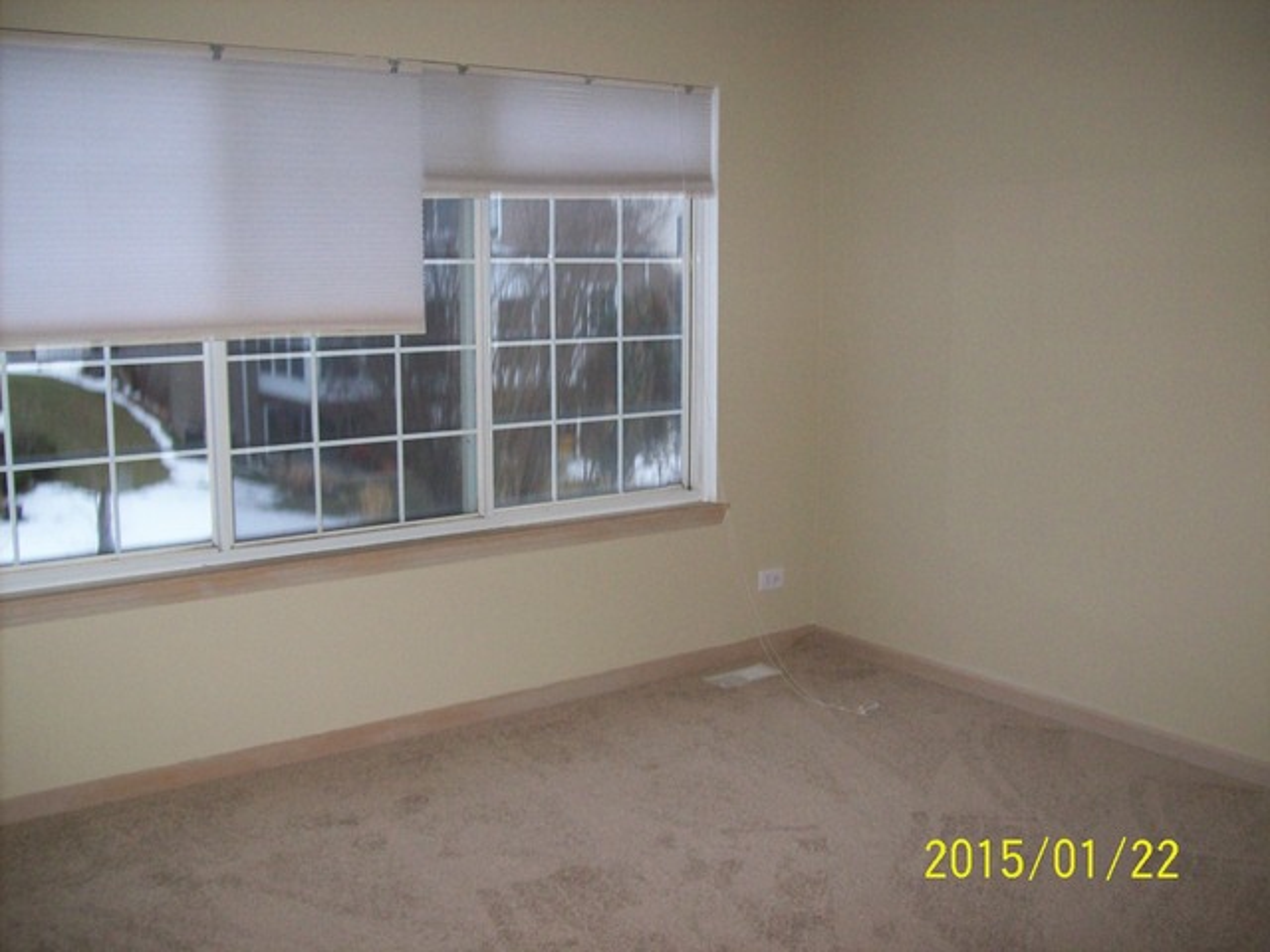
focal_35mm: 36
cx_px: 635
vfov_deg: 39.7
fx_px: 1321
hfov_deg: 51.4
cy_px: 476
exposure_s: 1/64
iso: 200
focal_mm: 6
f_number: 2.7
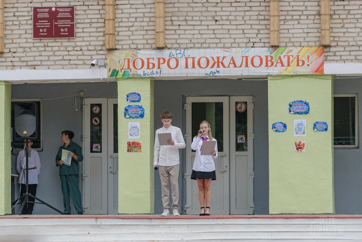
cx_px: 181
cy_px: 121
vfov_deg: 6.9
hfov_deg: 10.3
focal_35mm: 200
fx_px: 2011
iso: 1000
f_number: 4
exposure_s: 1/2000
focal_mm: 200
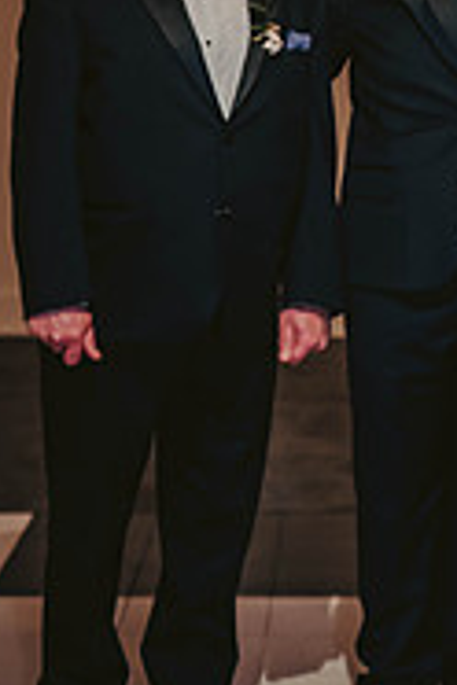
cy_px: 81
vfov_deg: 13.0
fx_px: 2989
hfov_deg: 8.7
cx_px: 435
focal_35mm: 157
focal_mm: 65
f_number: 3.2
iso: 1250
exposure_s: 1/60
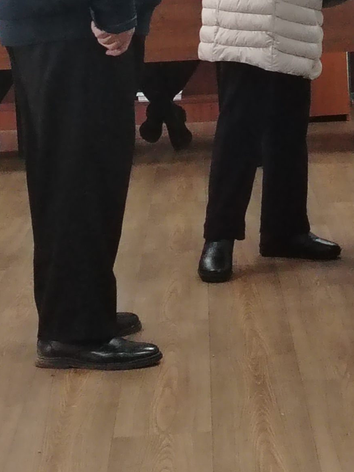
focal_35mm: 137
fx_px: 1868
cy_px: 64
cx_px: 299
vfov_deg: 14.3
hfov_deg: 10.8
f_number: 1.75
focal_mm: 5.25
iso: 750
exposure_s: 1/200
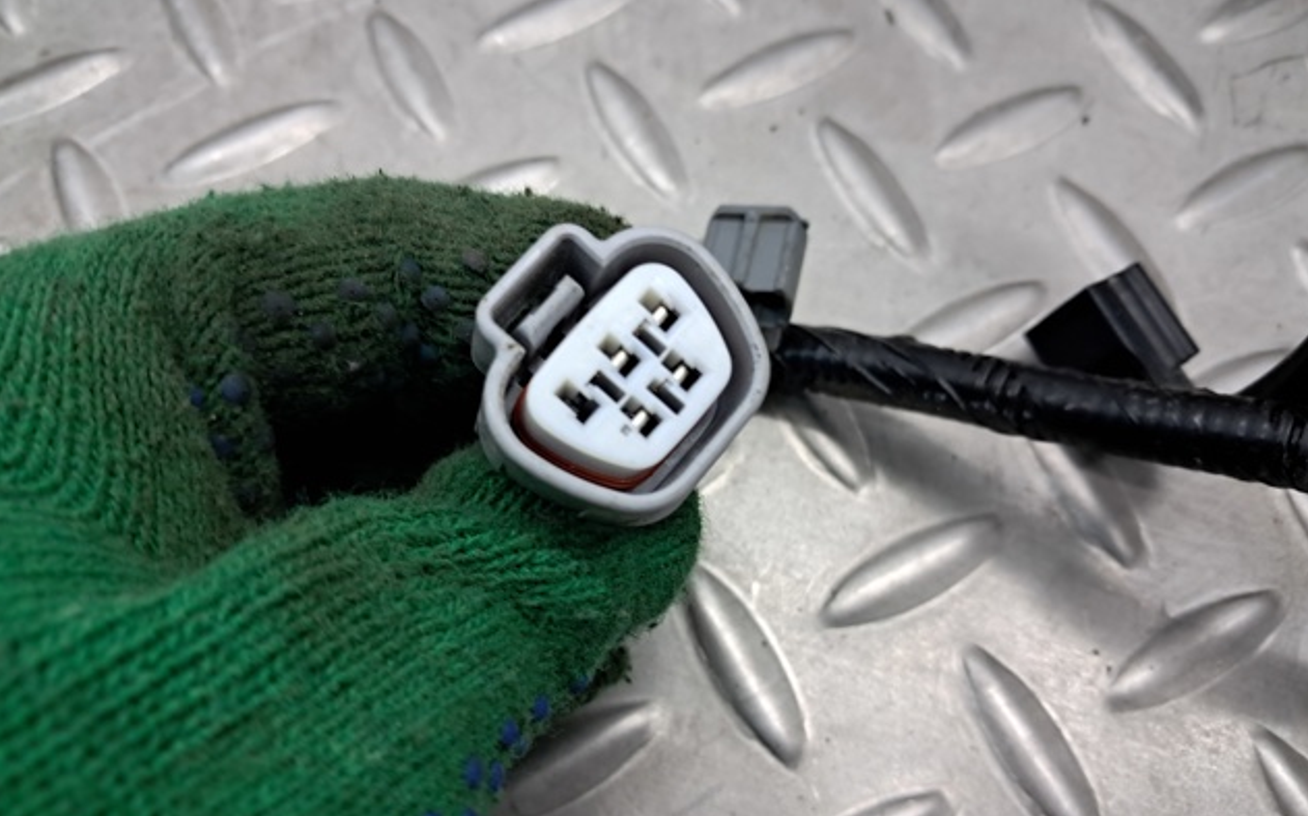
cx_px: 653
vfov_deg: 43.1
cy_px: 442
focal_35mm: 29
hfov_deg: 64.7
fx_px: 1033
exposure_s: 1/50
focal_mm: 4
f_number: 1.8
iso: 125
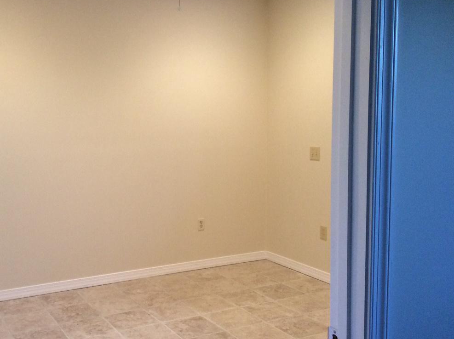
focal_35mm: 42
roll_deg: +1.9
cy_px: 172
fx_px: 550
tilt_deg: -6.6
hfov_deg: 44.3
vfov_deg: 34.3
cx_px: 158
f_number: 2.4
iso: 100
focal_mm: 3.3
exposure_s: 1/24
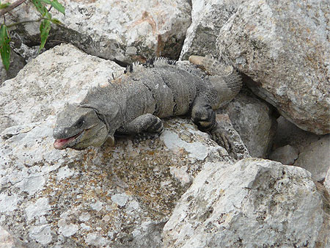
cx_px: 165
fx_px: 7554
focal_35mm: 792
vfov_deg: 1.9
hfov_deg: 2.5
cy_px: 124
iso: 100
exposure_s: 1/250
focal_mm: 81.6
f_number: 5
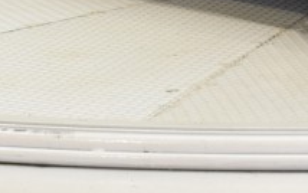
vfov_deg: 3.8
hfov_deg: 6.3
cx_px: 363
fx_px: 2785
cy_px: -423
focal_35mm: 332
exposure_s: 1/2.5
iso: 100
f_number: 14
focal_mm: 31
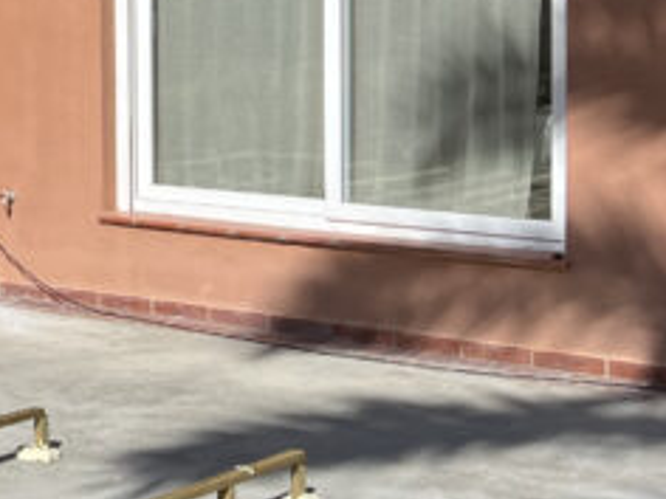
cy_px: 25
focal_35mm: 113
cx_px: -234
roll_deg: +1.3
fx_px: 2174
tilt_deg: -2.3
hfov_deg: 16.3
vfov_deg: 13.0
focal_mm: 5.7
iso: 50
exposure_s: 1/7463
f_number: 1.5
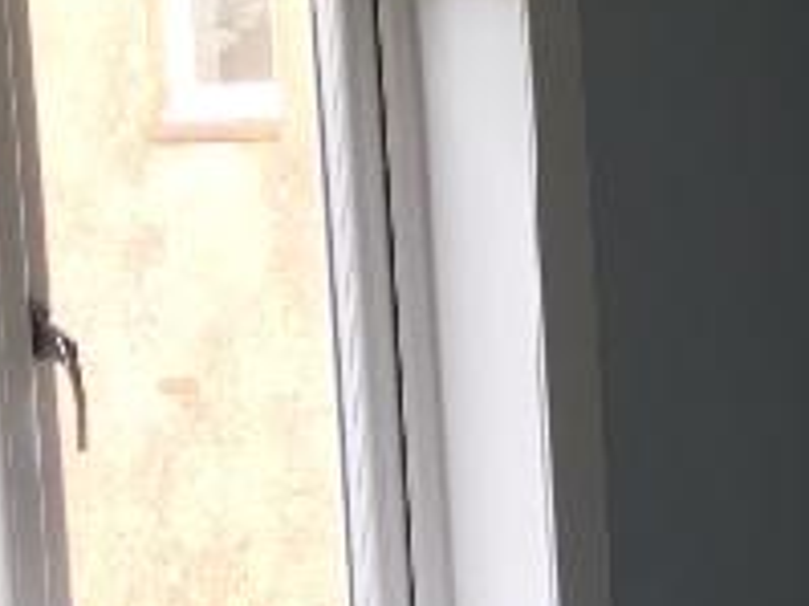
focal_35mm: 149
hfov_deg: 12.0
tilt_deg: -6.1
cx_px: 1561
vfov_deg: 9.9
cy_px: 598
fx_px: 3480
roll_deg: +0.5
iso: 25
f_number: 2.2
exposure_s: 1/50
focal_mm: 4.15
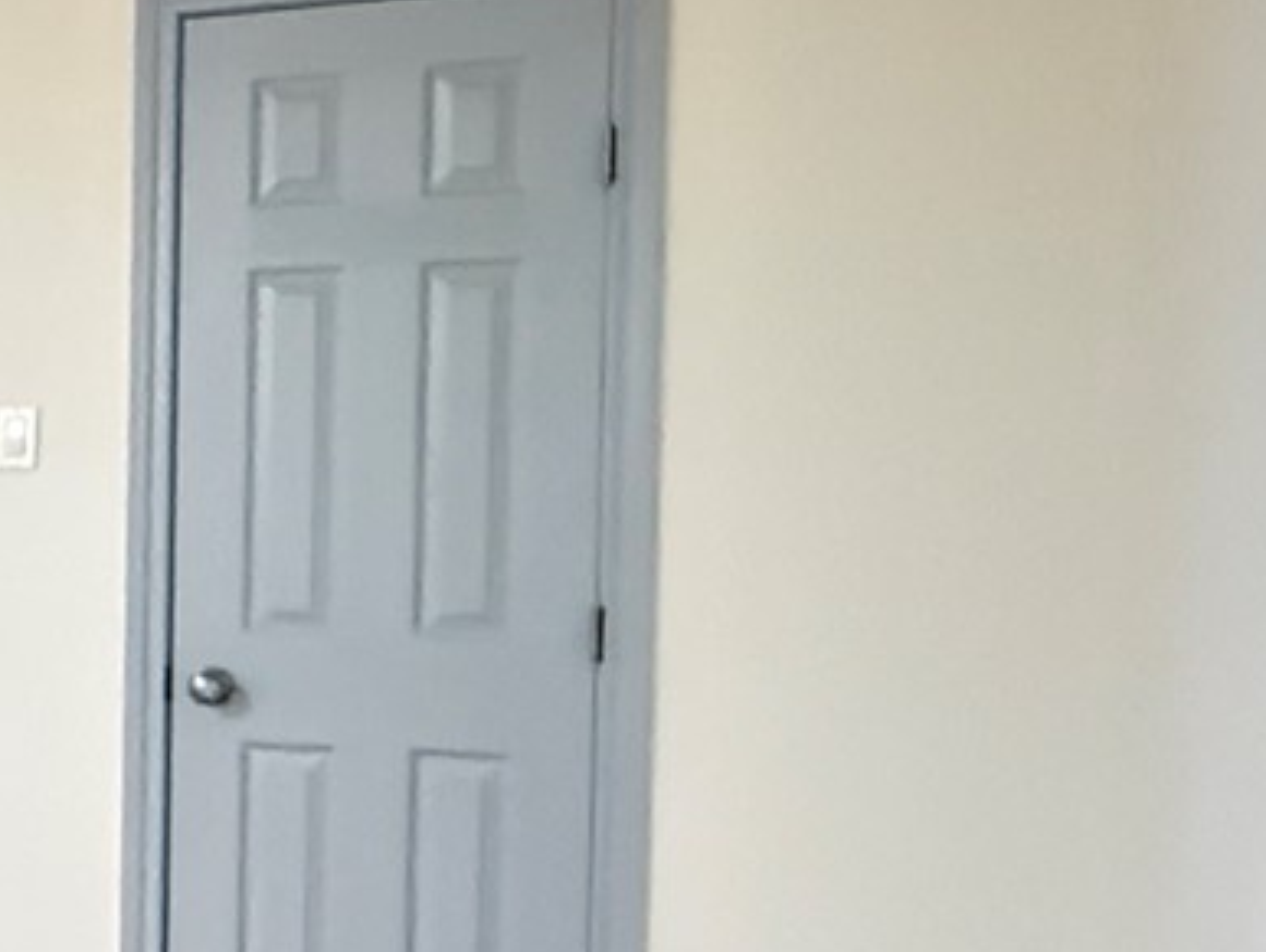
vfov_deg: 19.9
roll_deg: +0.3
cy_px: 602
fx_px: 2709
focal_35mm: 74
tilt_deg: -2.4
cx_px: -1102
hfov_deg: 19.0
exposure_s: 1/60
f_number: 2.2
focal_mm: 2.22
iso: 1250
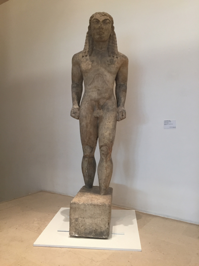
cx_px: 100
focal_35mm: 29
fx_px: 222
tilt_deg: +0.7
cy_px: 133
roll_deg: -0.4
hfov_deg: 48.2
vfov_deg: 61.7
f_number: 2.2
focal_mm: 4.15
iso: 160
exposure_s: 1/33
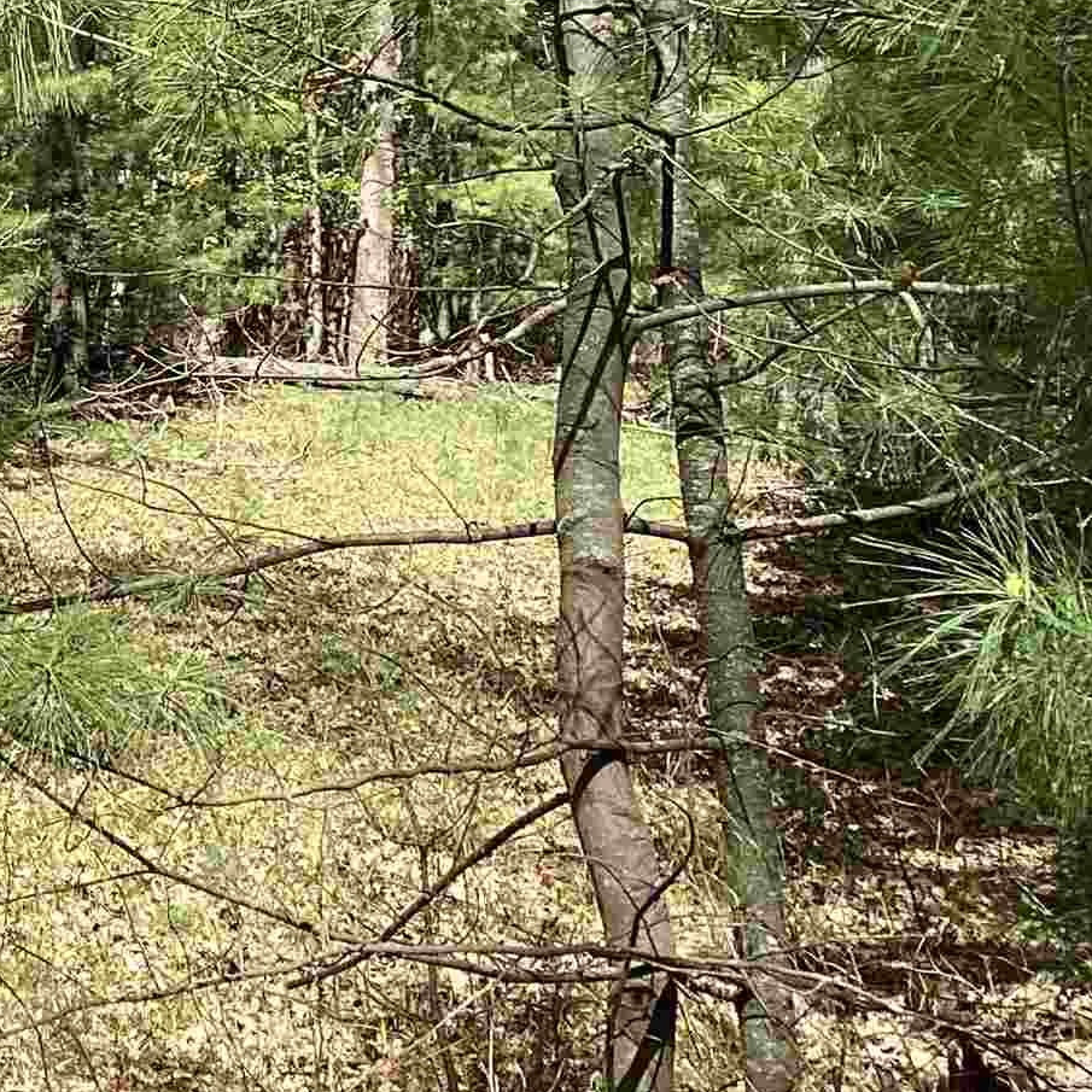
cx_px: -624
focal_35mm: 93
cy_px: 170
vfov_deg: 18.5
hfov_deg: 16.7
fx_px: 3319
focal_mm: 3.3
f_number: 2.4
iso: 25
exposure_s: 1/382
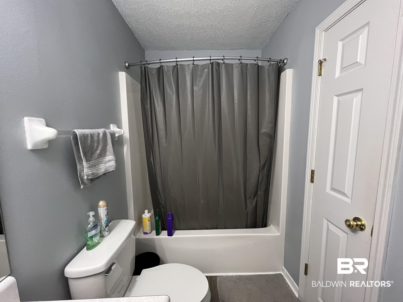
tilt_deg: -6.8
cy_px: 151
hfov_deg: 106.2
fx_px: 151
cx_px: 202
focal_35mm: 13
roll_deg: +1.1
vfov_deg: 89.9
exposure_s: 1/60
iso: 400
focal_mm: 1.57
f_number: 1.8
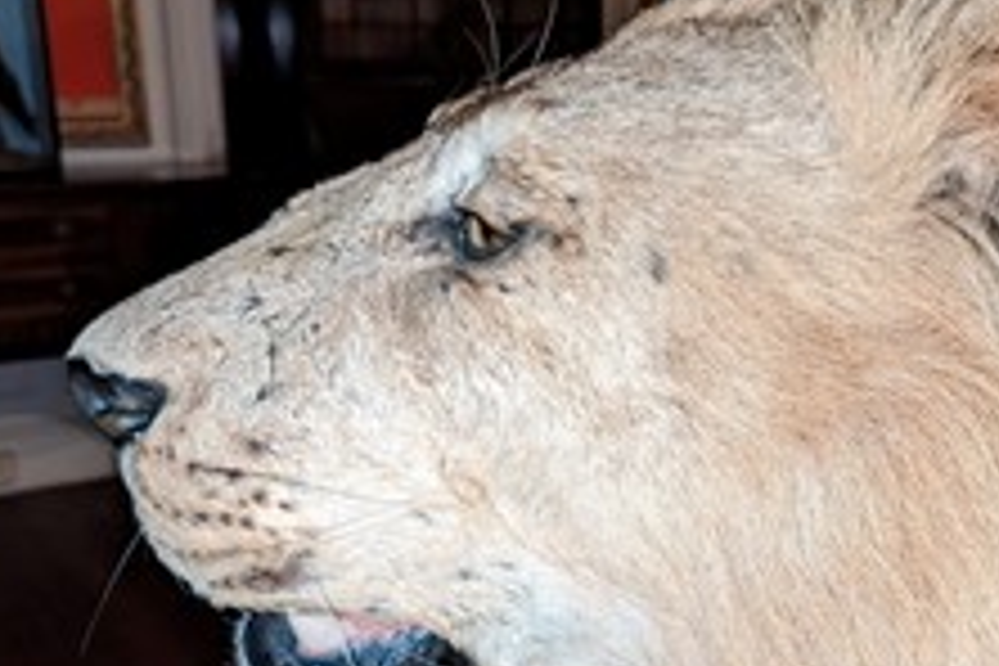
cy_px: 470
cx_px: 634
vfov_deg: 29.5
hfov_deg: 43.2
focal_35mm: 45
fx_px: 1249
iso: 342
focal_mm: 6.81
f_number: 1.85
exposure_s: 1/23.8
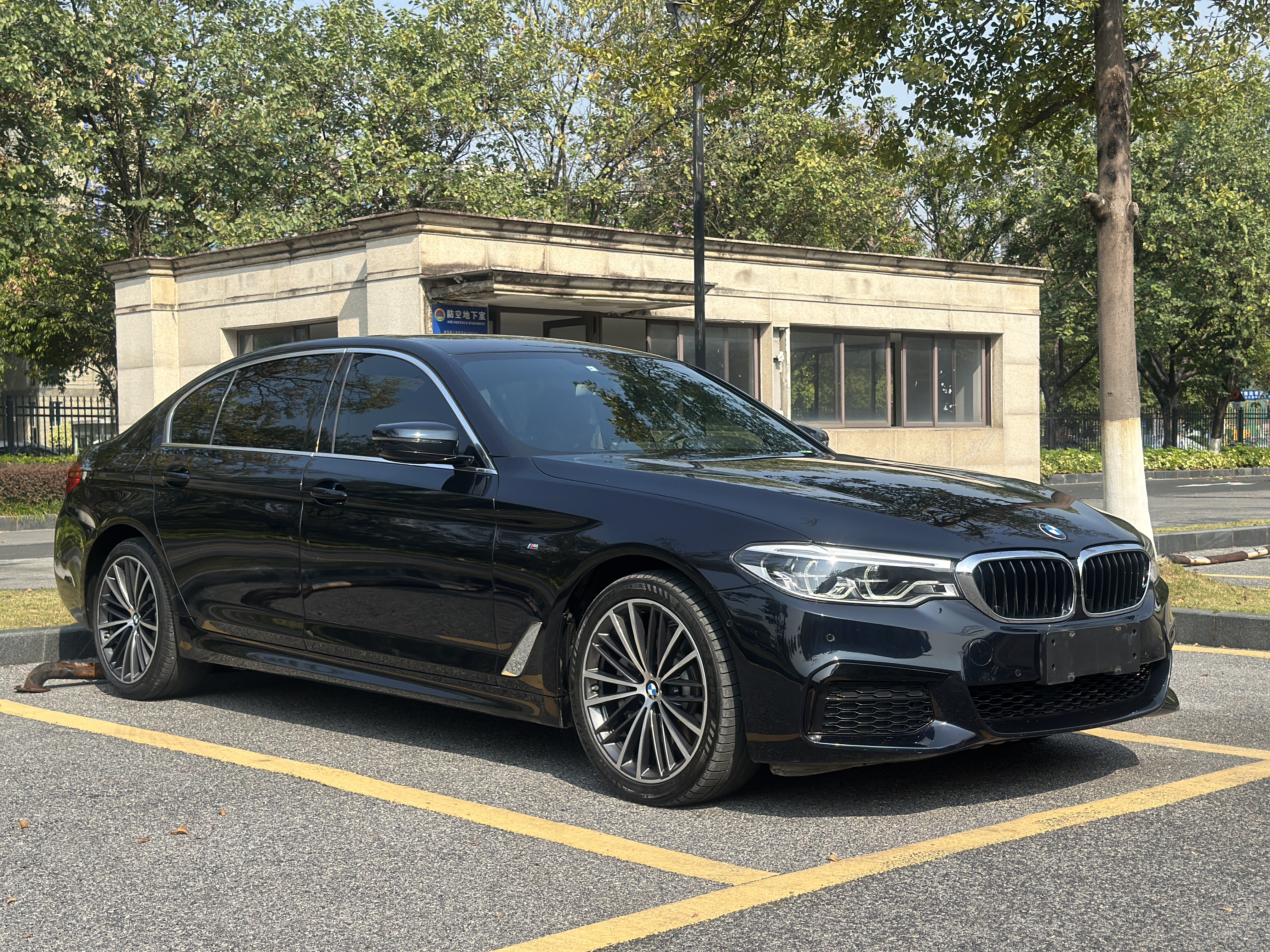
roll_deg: +1.0
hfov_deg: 39.7
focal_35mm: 48
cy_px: 476
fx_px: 1761
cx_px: 635
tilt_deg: -1.2
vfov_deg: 30.3
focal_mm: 6.86
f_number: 1.78
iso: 100
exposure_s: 1/3472
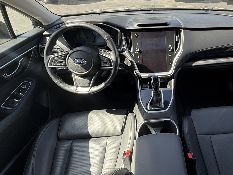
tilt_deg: -31.7
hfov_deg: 67.8
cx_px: 170
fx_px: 162
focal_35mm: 24
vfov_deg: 56.3
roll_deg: +0.3
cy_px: 68
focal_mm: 2.22
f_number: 2.2
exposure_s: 1/145
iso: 64
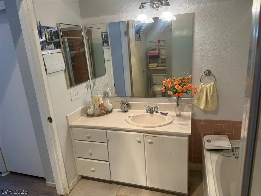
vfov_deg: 56.8
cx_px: 130
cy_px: 98
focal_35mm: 24
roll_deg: +4.6
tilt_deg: -13.7
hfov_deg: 71.6
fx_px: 181
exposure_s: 1/120
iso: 125
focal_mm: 6.76
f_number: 1.78
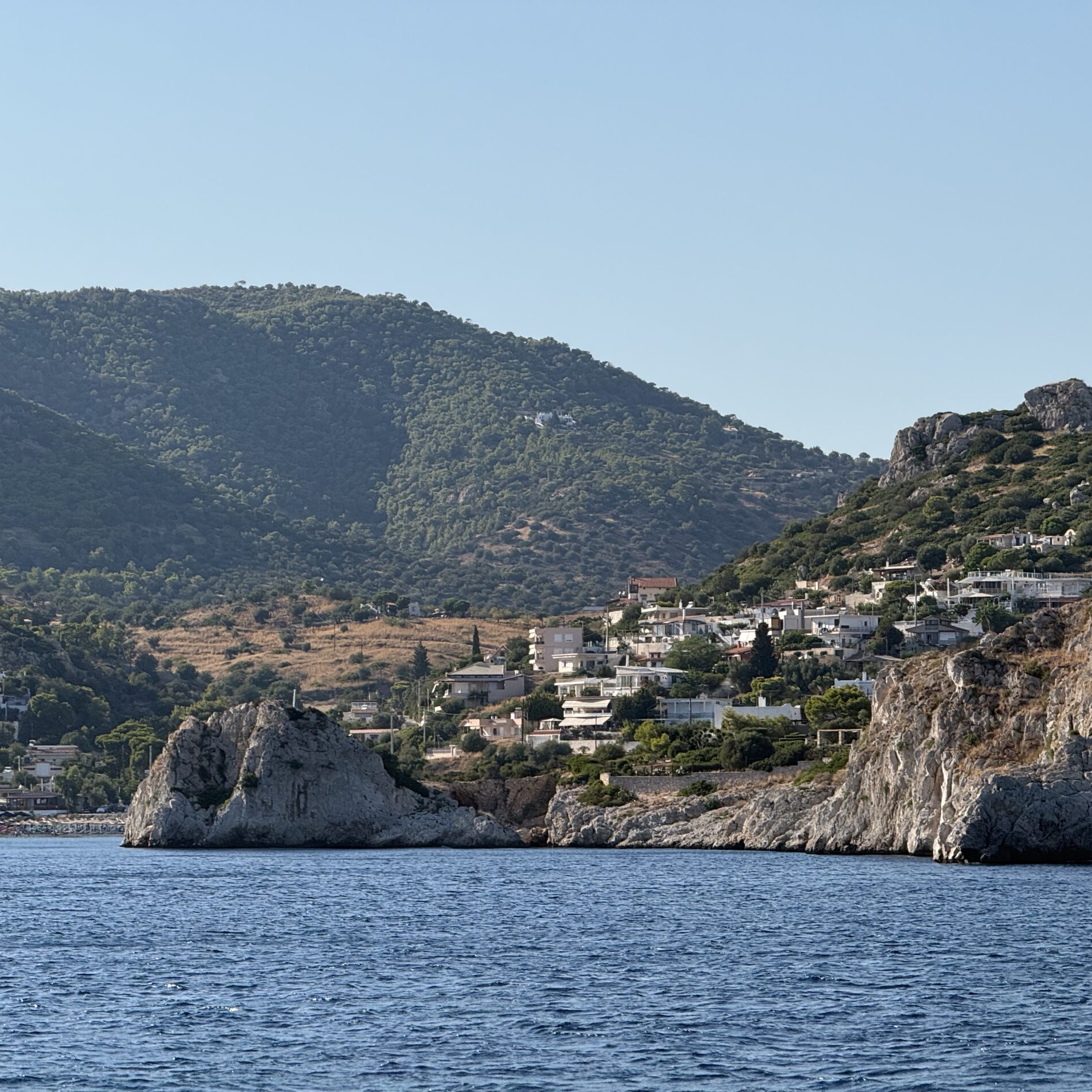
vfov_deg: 12.3
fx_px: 5068
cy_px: 547
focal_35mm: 142
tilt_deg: +3.3
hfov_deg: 12.3
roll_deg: -0.1
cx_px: 399
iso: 64
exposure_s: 1/2439
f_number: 2.8
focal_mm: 15.66
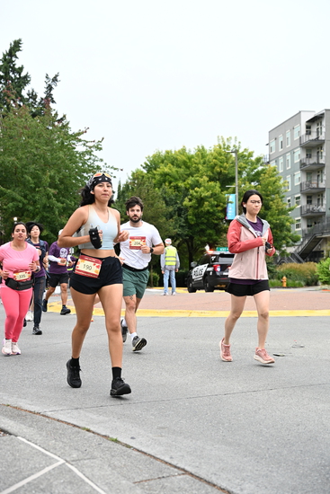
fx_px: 714
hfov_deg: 26.0
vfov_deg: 38.2
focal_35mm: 52
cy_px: 247
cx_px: 165
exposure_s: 1/800
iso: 1600
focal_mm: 52
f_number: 4
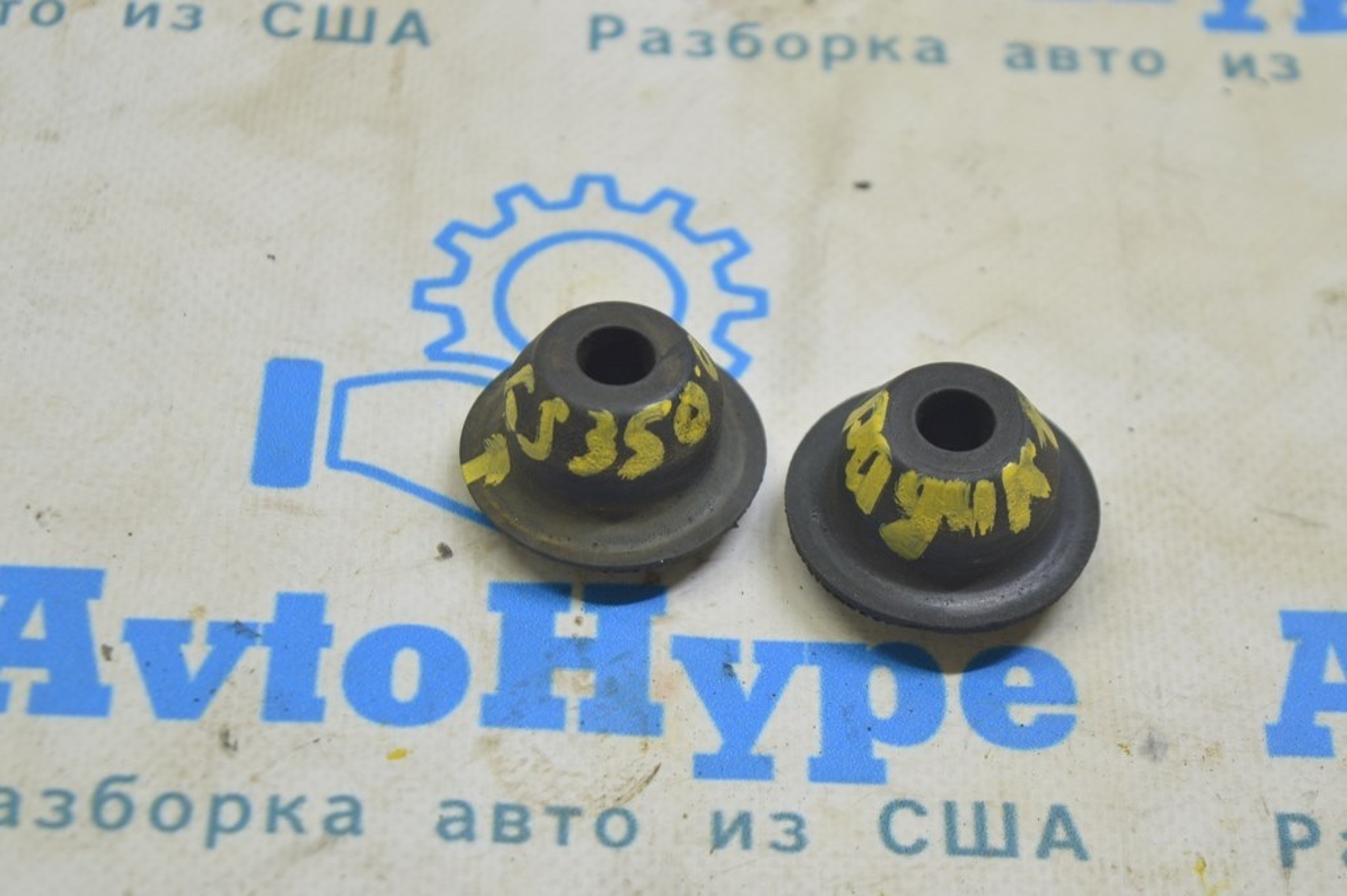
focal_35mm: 82
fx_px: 3084
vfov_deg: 16.5
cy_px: 448
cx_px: 674
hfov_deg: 24.6
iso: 400
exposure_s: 1/20
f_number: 5.6
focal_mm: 55
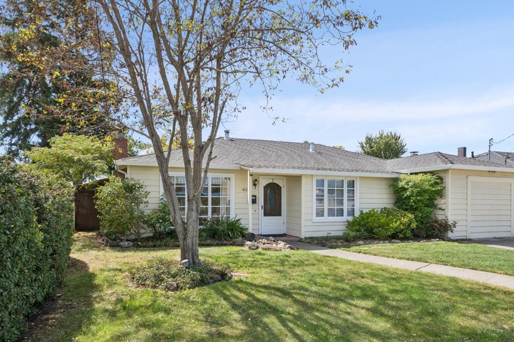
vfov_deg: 57.7
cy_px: 202
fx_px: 309
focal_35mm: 22
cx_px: 247
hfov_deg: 79.5
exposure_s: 1/250
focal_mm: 17.5
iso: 250
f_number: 9
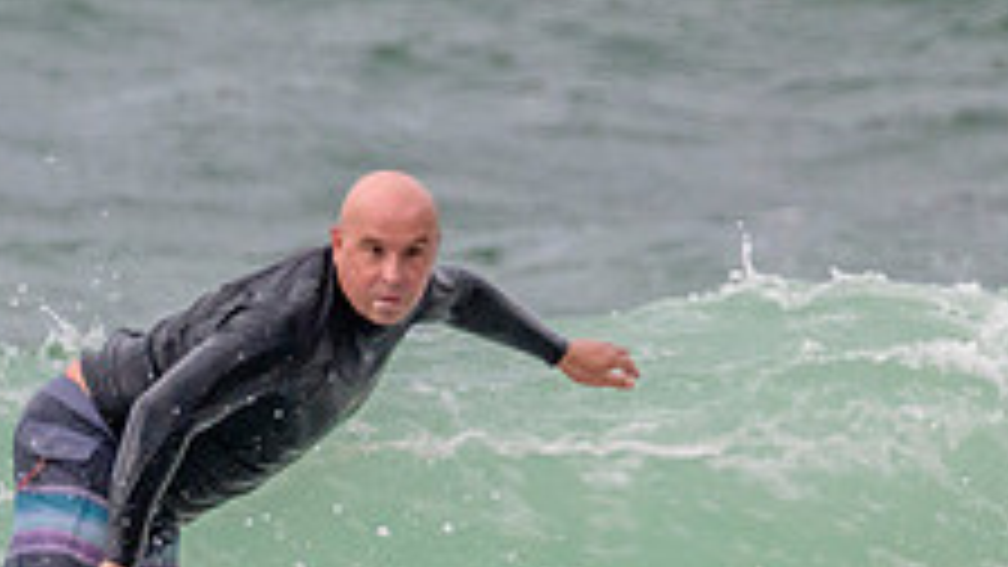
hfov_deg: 0.7
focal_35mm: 2949
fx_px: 78821
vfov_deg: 0.4
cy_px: 626
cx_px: -52
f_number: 11
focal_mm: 800
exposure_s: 1/2000
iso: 1600
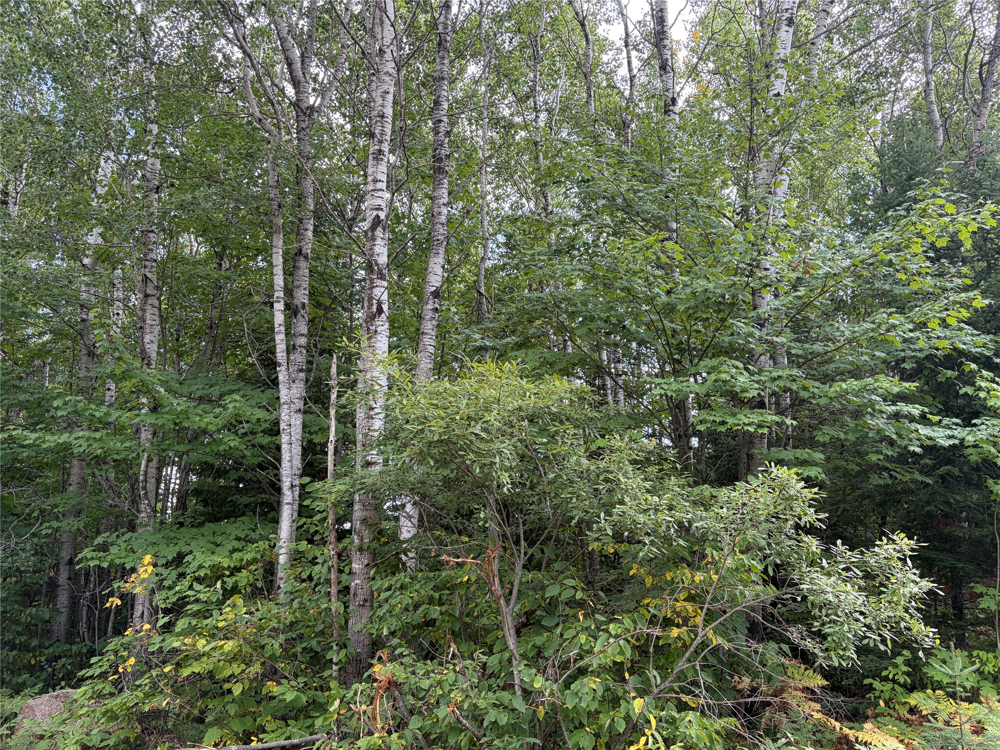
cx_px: 500
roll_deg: +0.0
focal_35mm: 26
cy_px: 375
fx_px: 751
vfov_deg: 53.1
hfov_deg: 67.3
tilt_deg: +14.9
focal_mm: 5.96
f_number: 1.6
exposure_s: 1/221
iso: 50
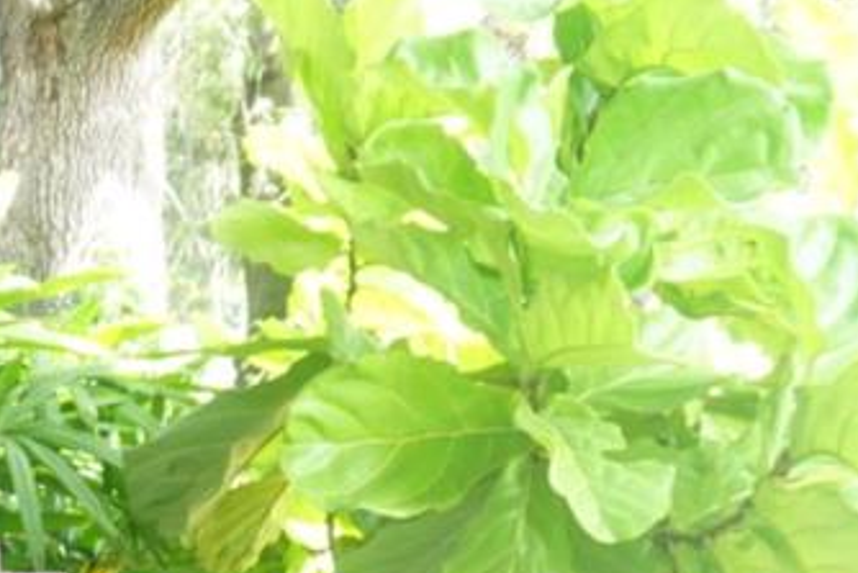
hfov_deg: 15.3
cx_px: -683
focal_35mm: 115
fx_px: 2742
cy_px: 916
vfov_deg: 11.3
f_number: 4
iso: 250
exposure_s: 1/60
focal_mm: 16
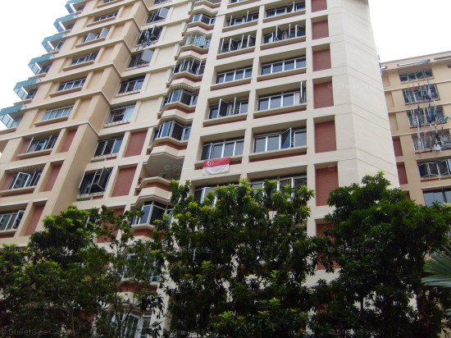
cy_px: 169
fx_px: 456
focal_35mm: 35
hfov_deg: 52.6
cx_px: 226
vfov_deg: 40.7
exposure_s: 1/125
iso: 80
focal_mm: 5.8
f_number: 7.1
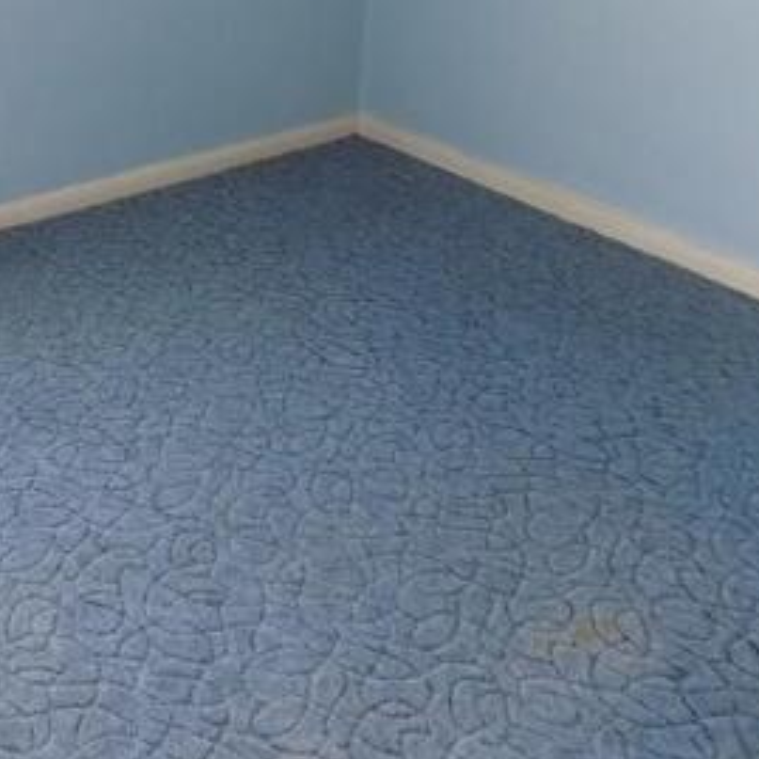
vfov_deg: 37.6
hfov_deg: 35.5
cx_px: 44
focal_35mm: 44
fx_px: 1091
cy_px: 207
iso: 200
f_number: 3.1
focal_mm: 4
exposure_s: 1/30
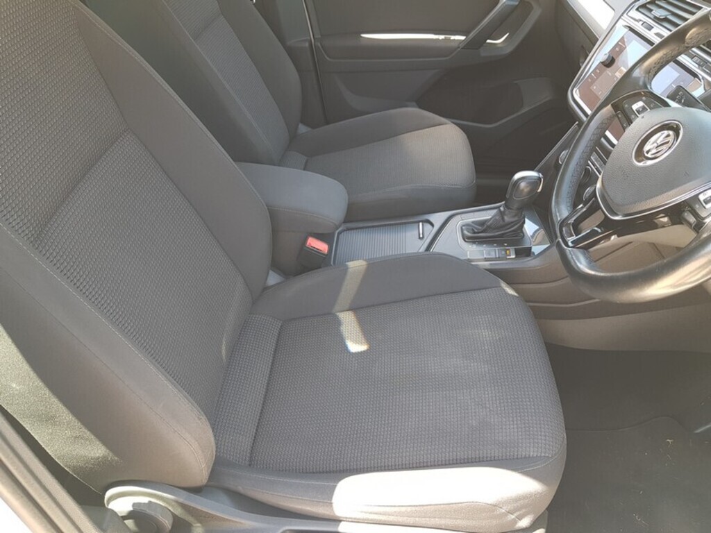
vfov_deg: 53.1
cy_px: 266
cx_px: 356
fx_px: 534
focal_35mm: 26
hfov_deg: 67.3
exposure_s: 1/50
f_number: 1.7
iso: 64
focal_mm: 4.3
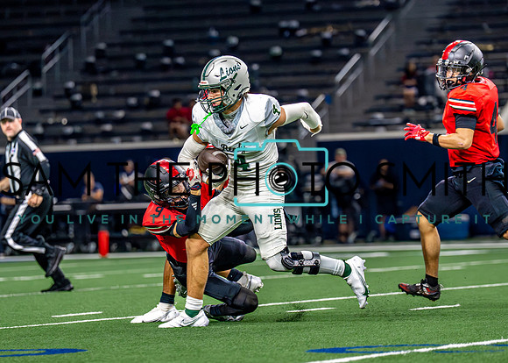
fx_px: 3257
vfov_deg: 6.4
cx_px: 284
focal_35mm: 226
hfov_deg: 8.9
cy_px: 168
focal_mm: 144
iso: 5000
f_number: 2.8
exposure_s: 1/1600
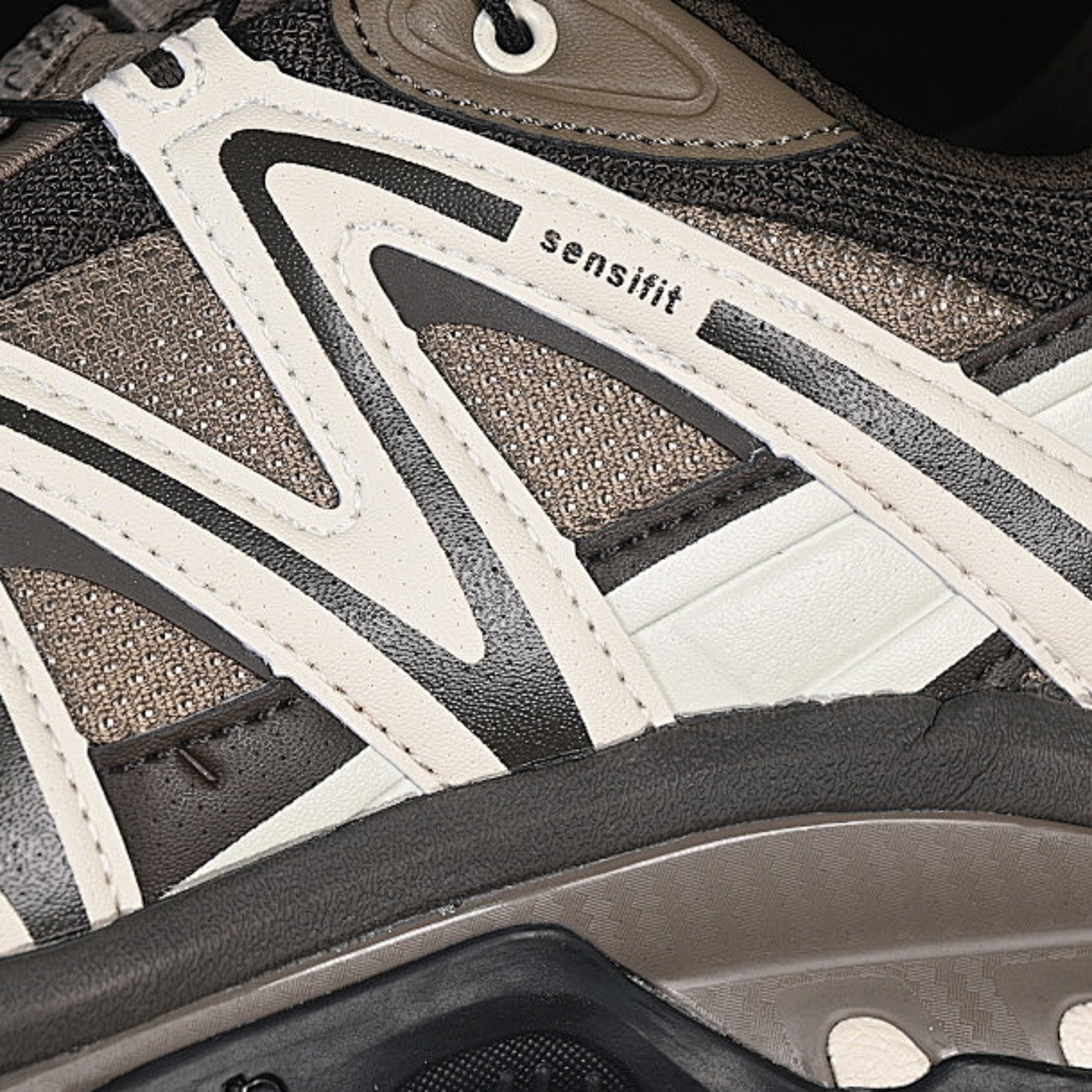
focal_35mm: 113
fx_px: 4033
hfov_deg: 15.4
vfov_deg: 15.4
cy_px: 559
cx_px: 427
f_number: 6.3
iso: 160
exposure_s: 1/60
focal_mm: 50
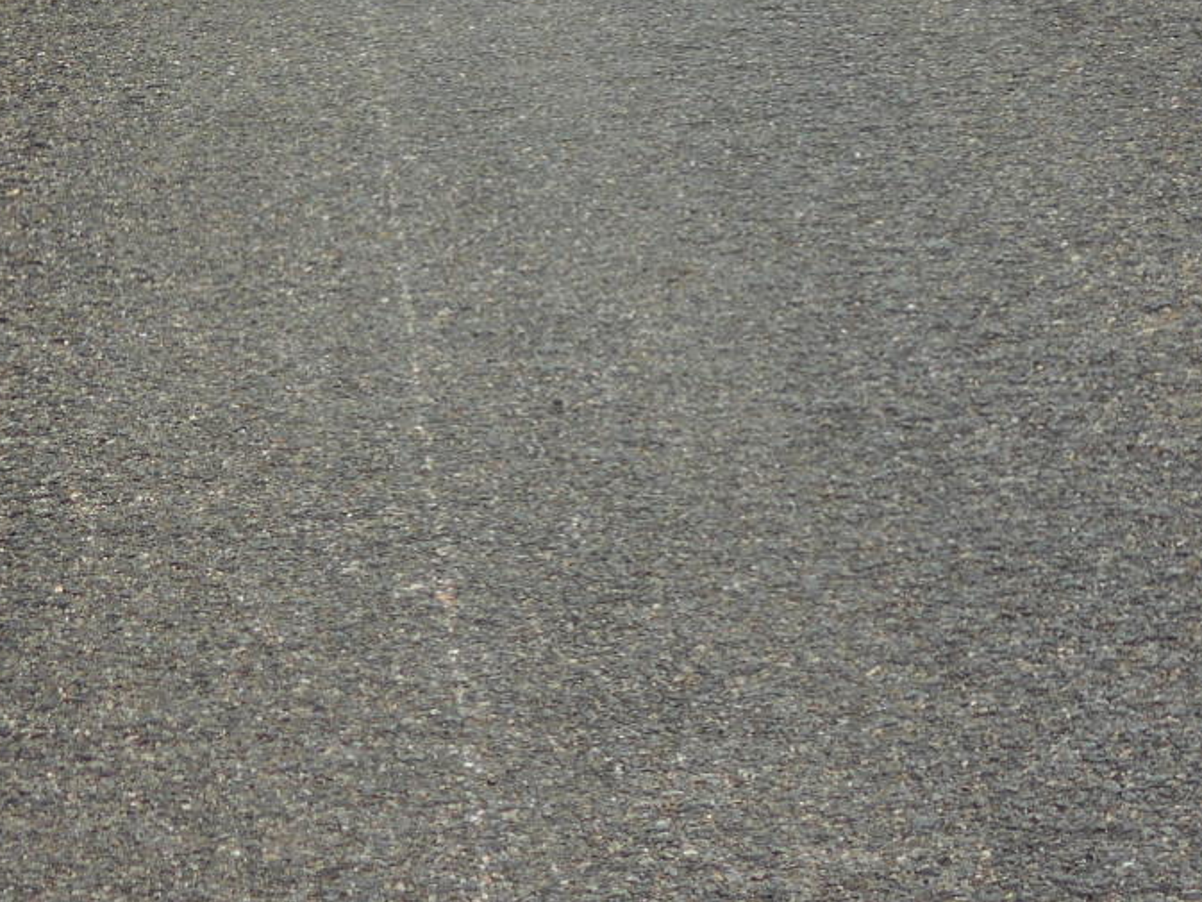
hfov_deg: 8.5
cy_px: 61
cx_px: 114
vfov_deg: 6.4
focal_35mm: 233
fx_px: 8092
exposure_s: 1/80
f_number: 5.5
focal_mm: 17.6
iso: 80
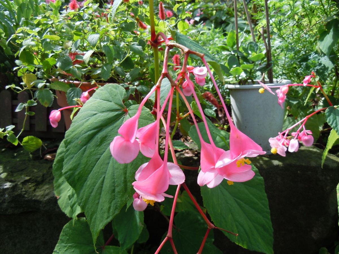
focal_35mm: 30
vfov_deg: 46.8
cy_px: 127
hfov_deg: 60.0
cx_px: 170
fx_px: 294
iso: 100
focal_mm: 5.4
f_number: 3.5
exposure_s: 1/200
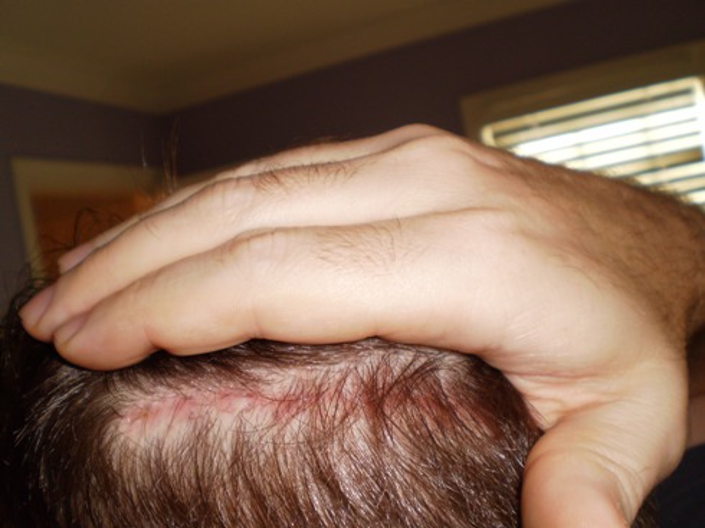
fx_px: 733
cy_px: 264
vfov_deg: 39.6
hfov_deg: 51.4
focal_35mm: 36
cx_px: 352
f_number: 3.1
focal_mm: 6.3
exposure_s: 1/30
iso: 125
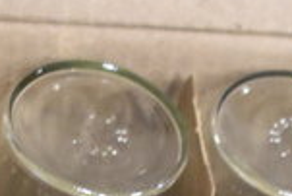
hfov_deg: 13.6
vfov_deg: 8.6
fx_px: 1226
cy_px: 389
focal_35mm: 151
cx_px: 197
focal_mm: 25
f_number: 4
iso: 5000
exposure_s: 1/40
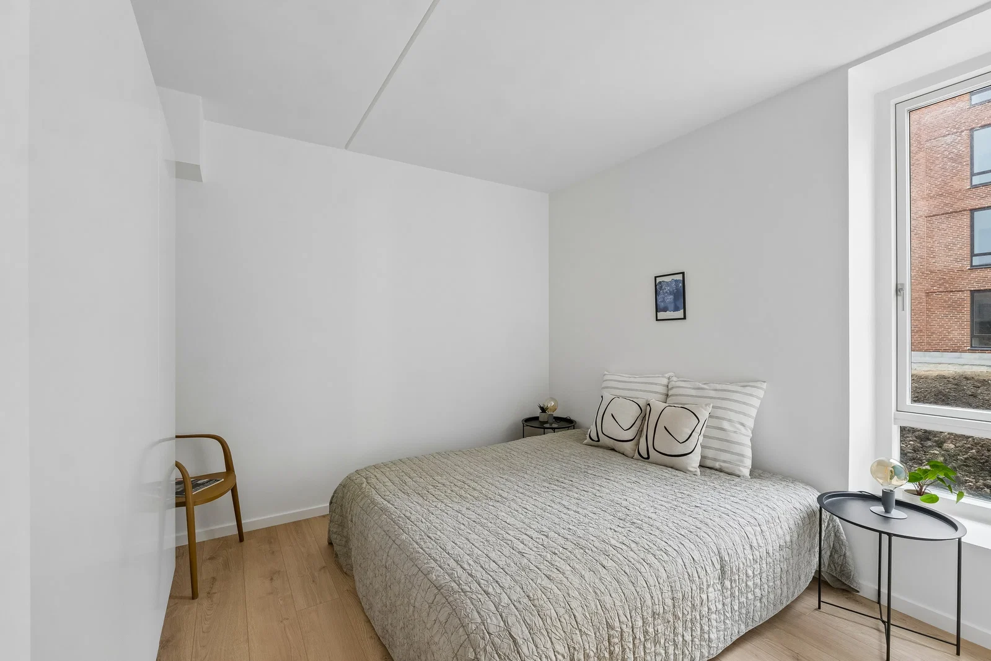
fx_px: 413
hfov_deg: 100.4
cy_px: 330
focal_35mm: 15
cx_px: 496
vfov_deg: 77.3
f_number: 8
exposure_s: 1/8
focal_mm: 10
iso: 200
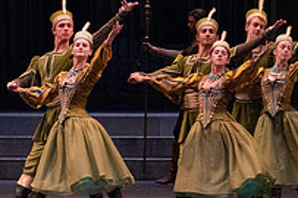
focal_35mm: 355
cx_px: 84
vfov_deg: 3.9
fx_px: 2936
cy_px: 21
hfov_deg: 5.8
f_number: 7.1
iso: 12800
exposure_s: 1/400
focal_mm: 124
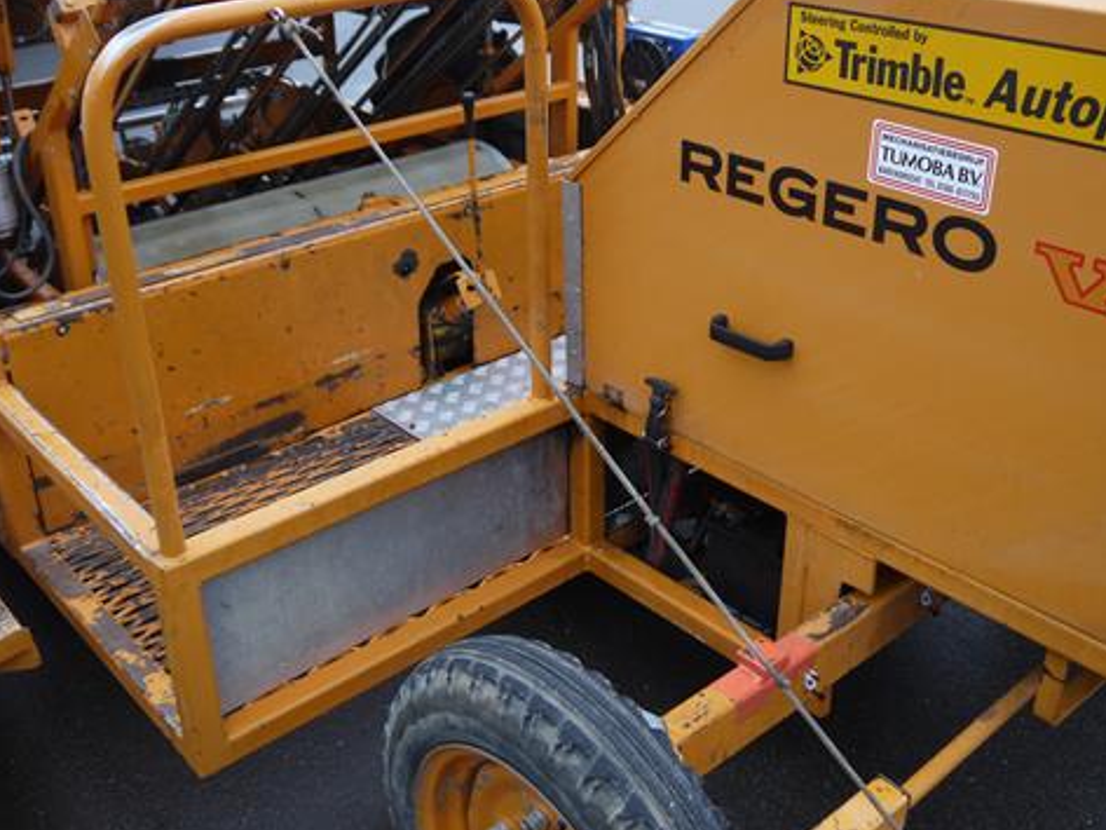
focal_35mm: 38
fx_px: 1214
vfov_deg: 37.7
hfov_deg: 49.0
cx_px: 558
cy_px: 361
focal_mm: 14
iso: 100
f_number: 3.5
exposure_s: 1/80
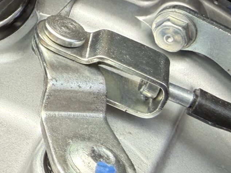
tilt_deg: -33.5
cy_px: -50
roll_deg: +11.3
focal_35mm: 101
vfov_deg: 14.1
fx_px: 674
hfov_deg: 18.4
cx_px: -52
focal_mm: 2.22
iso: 40
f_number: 2.2
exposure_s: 1/118
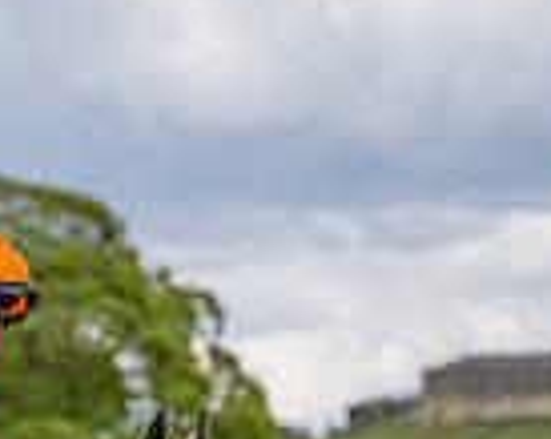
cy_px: 850
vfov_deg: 3.3
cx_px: -255
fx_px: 7632
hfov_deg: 4.1
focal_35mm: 469
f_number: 2.8
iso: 200
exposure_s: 1/2000
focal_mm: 101
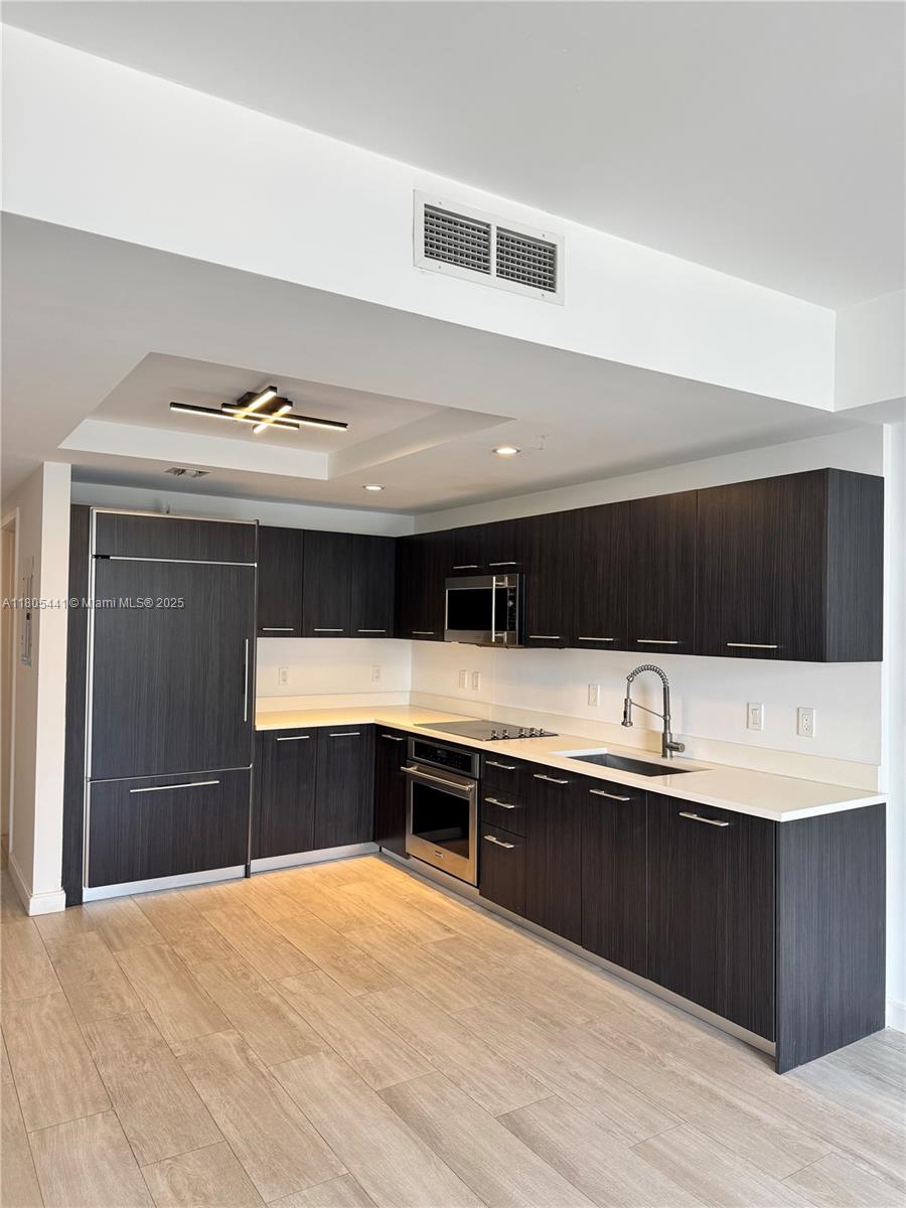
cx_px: 453
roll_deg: -0.1
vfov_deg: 71.6
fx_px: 838
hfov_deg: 56.8
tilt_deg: +1.1
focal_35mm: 24
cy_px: 604
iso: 160
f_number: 1.78
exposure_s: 1/120
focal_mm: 6.76
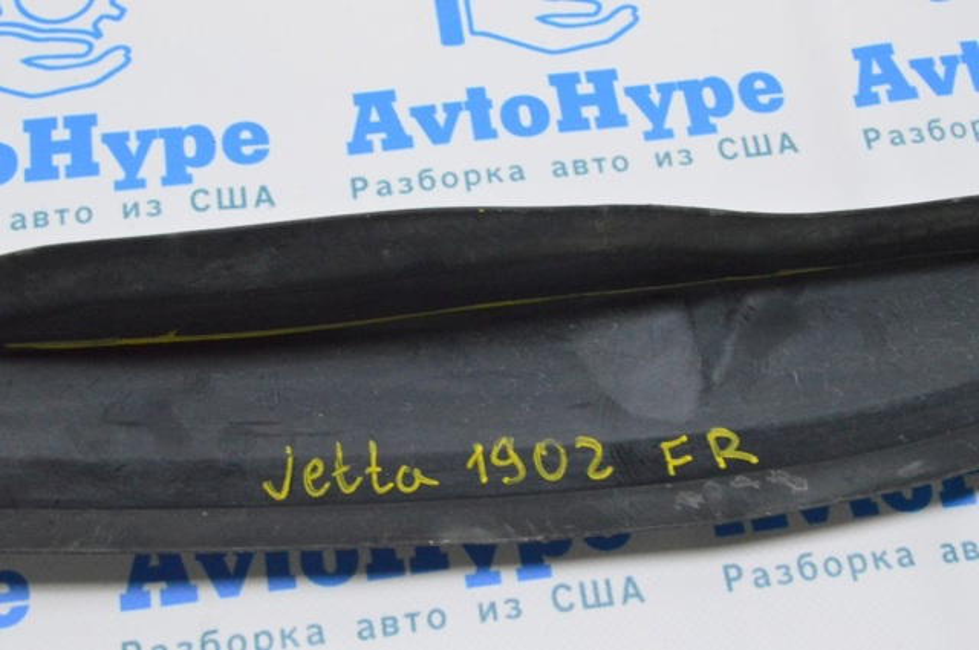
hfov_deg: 35.1
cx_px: 490
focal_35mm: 57
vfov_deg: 23.7
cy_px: 325
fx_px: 1548
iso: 6400
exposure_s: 1/20
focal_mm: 38
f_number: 20
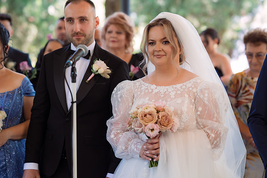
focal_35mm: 85
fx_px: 630
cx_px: 134
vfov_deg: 16.1
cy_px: 89
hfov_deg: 23.9
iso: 1250
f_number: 2.8
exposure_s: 1/400
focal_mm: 85
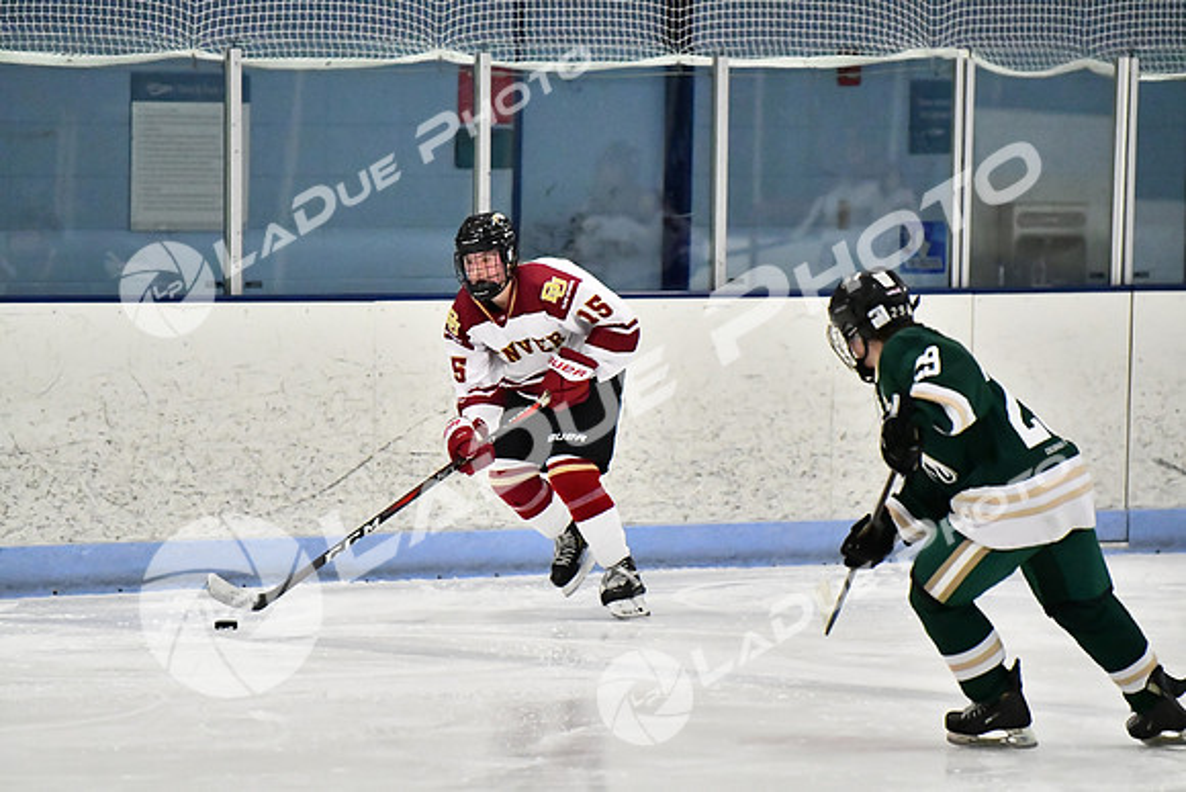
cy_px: 396
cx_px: 593
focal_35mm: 285
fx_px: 9391
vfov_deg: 4.8
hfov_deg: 7.2
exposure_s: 1/1250
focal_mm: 190
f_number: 2.8
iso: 8000
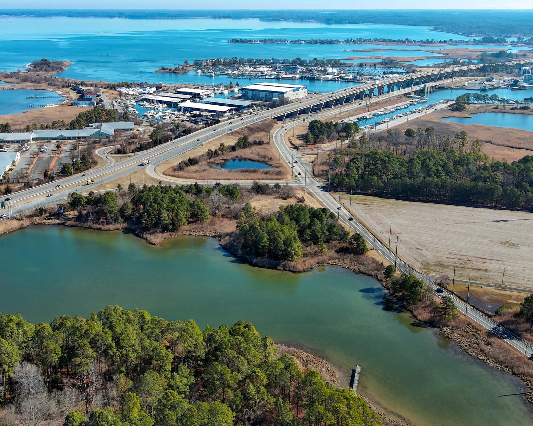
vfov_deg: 39.1
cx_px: 215
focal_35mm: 38
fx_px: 599
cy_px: 182
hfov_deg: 47.7
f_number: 2.8
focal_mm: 10.57
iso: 100
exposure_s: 1/1100
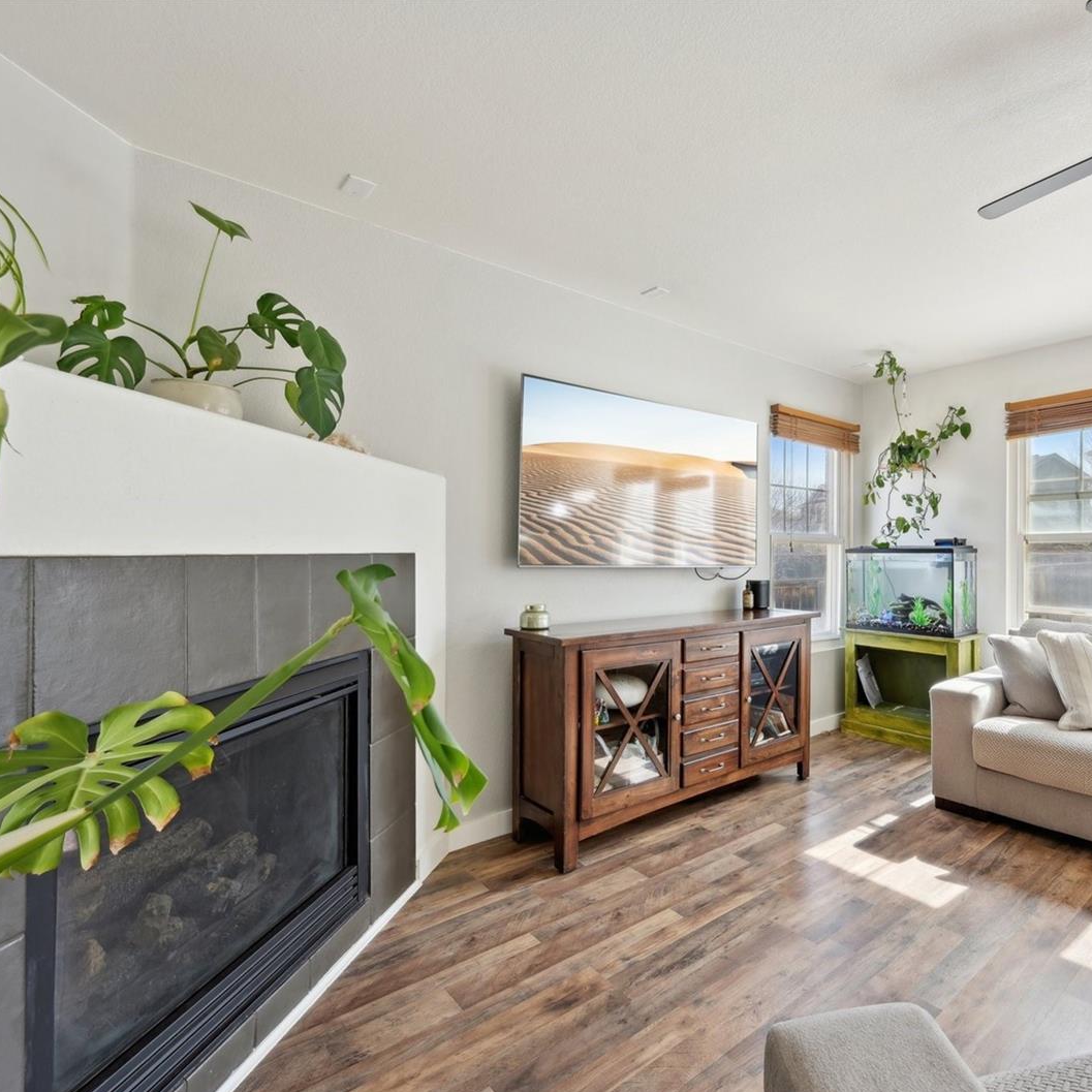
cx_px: 721
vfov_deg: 80.7
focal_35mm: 18
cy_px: 549
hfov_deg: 78.3
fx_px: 642
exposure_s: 1/15
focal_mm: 14
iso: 220
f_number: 8
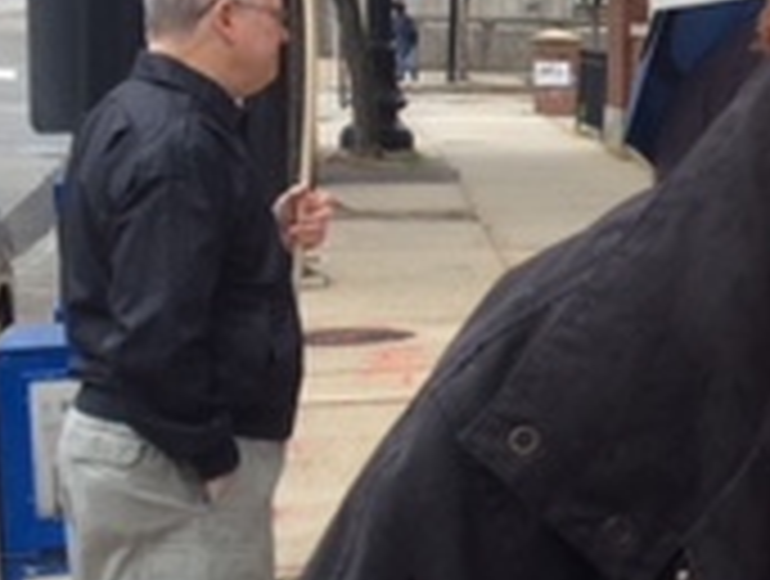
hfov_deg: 16.4
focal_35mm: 112
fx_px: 2497
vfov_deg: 13.3
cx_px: 1063
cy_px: 225
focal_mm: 4.12
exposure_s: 1/136
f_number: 2.2
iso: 32
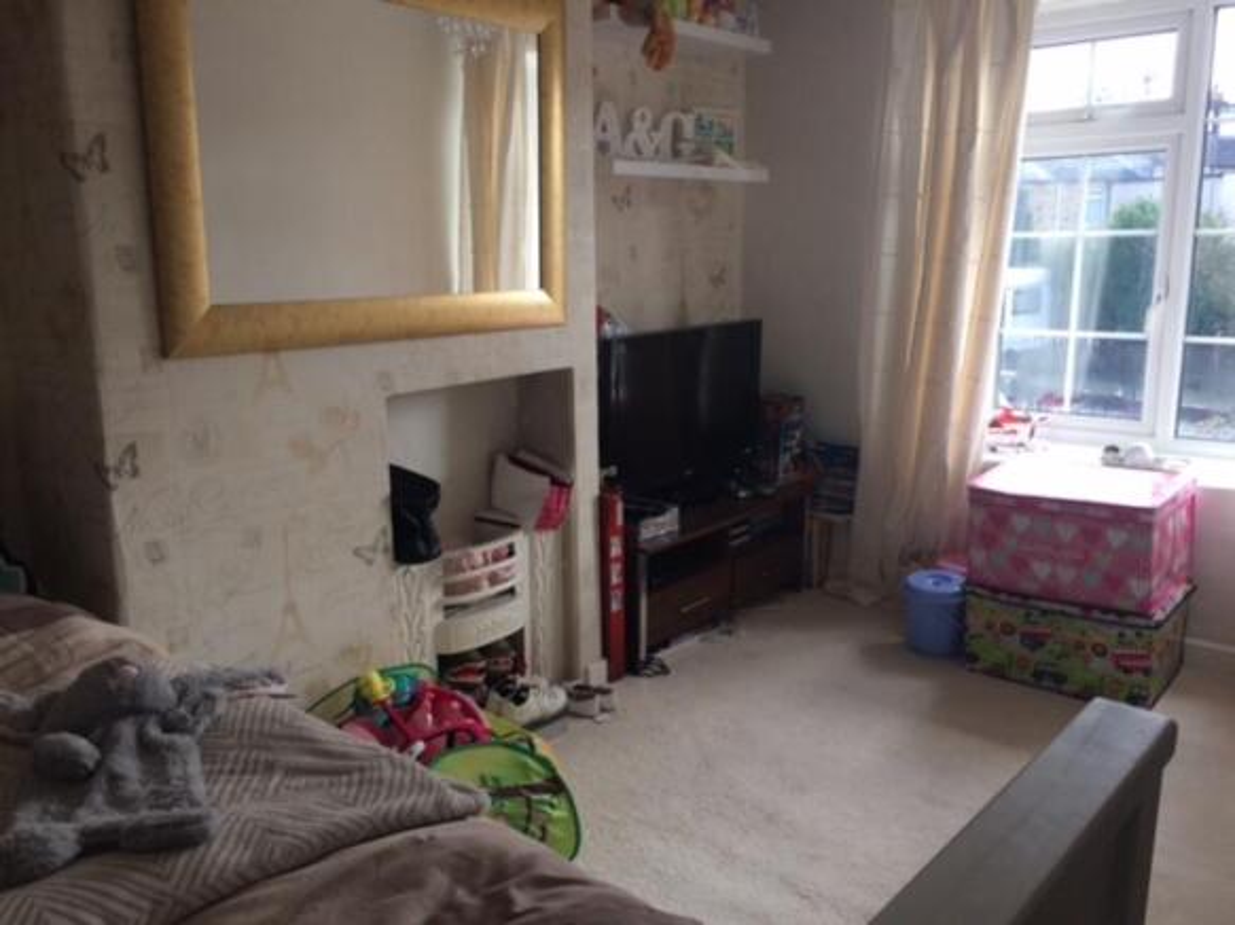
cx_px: 618
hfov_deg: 61.7
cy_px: 462
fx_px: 1034
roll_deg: +1.2
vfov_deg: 48.2
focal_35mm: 29
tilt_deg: -13.5
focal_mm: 4.15
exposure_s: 1/100
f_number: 2.2
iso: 40
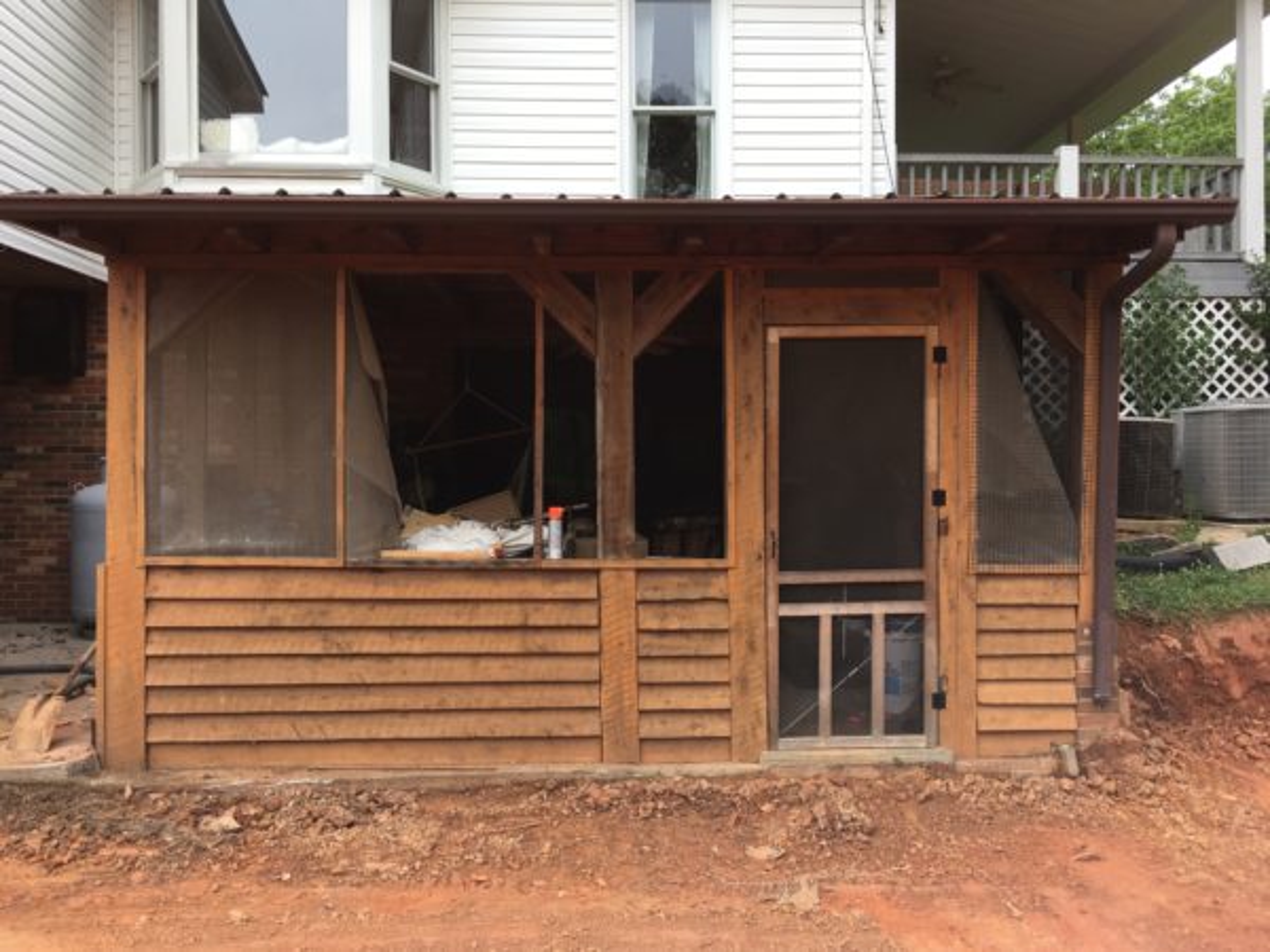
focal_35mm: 29
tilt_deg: -0.5
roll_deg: +0.8
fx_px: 1064
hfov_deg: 61.7
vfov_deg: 48.2
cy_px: 476
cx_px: 635
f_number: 2.2
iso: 25
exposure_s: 1/120
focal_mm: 4.15
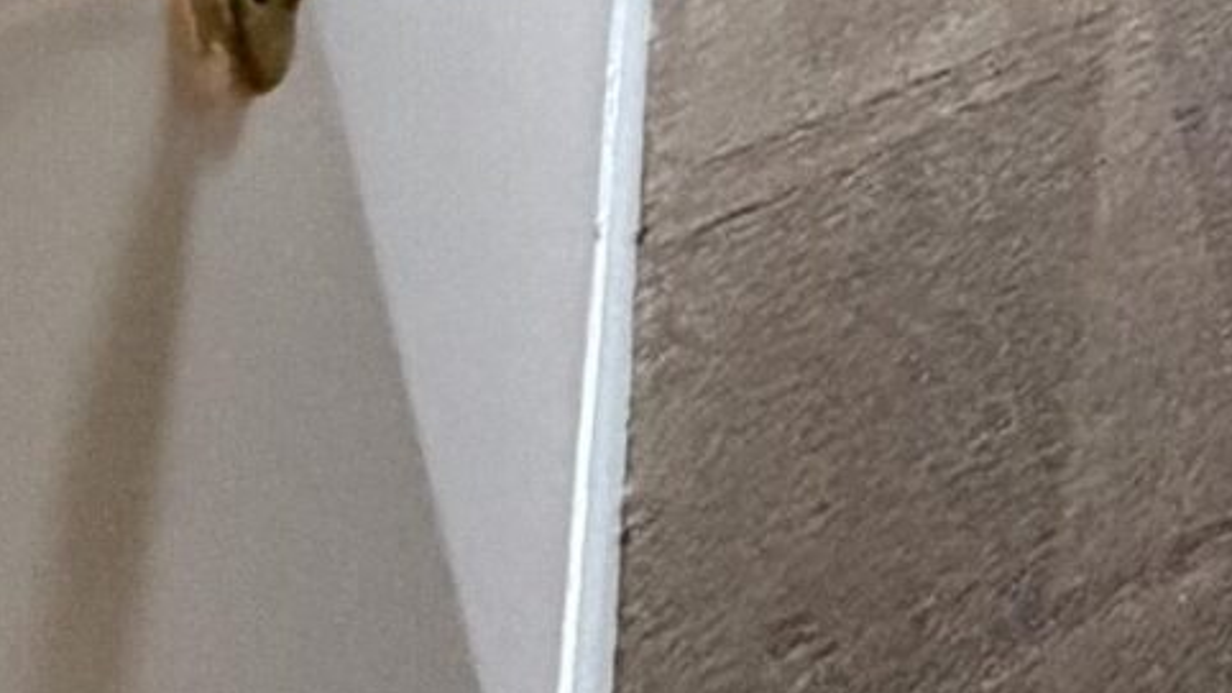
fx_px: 2646
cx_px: 2812
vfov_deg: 10.8
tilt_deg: -12.5
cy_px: -1299
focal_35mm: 81
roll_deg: +0.5
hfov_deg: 15.9
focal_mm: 2.22
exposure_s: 1/60
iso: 500
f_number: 2.2
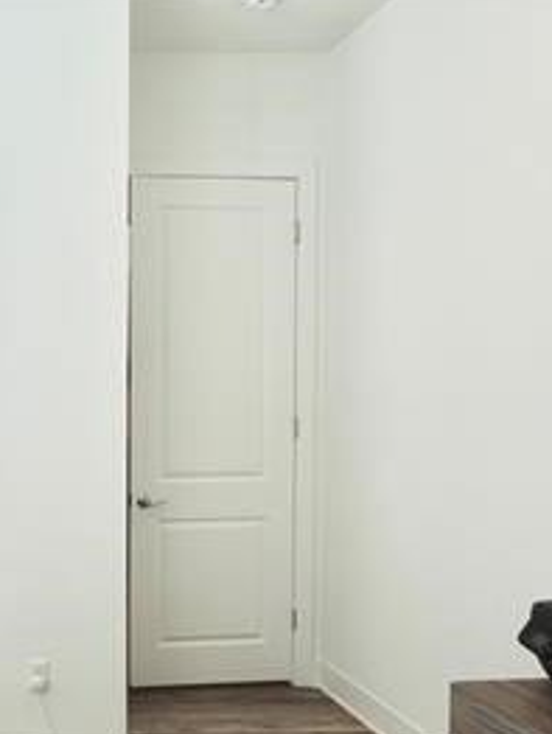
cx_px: -48
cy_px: 409
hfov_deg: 36.7
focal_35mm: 33
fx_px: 701
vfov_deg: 55.2
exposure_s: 1/200
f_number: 2
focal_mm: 7.6
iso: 125
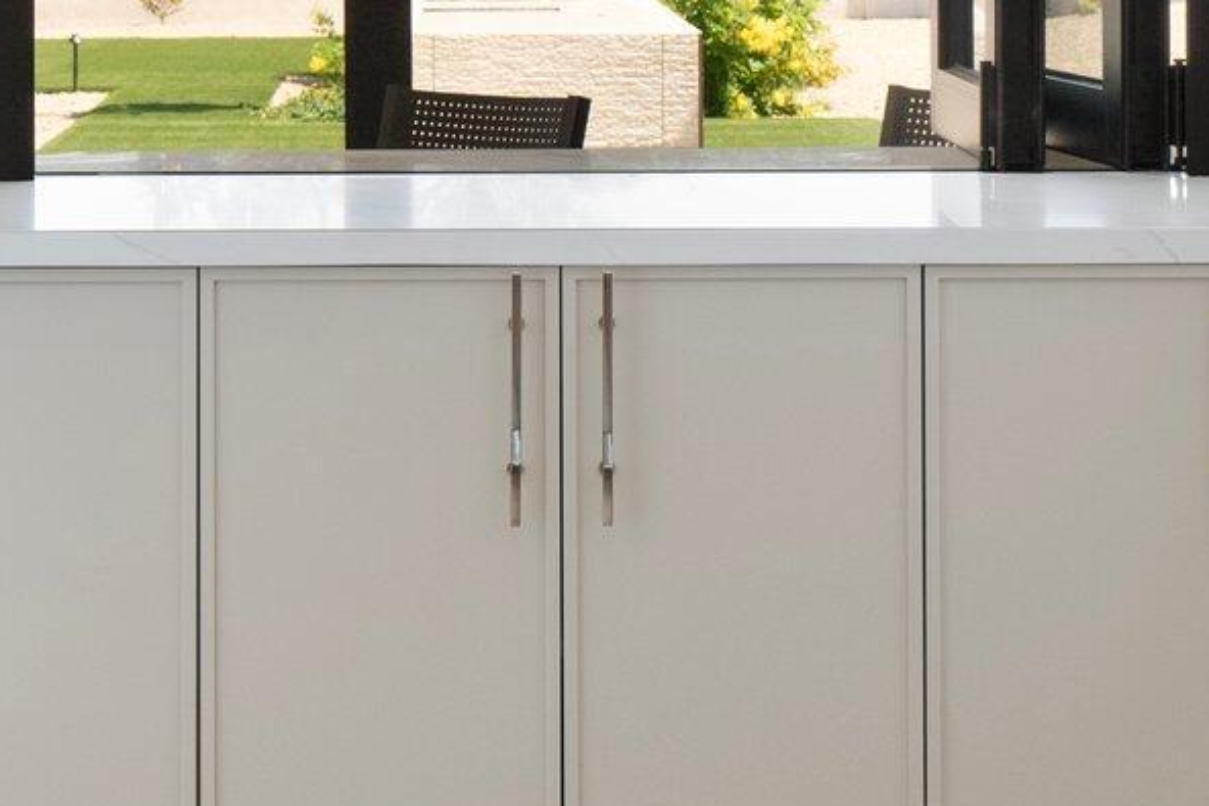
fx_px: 4064
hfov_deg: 16.9
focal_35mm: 121
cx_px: 519
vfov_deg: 11.1
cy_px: -125
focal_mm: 35
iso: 1000
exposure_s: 1/80
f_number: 8
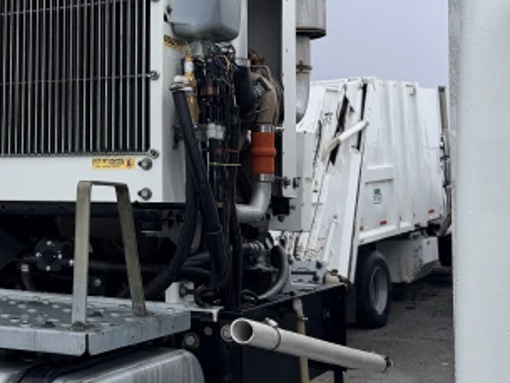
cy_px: 135
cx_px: -13
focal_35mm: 63
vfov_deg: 23.2
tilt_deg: +4.8
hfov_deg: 28.6
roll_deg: +1.0
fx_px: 929
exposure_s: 1/1230
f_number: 1.78
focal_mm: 6.76
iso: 80
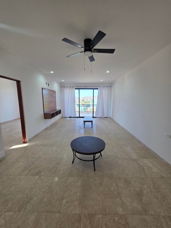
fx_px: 86
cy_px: 114
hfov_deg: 89.9
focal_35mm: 13
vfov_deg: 106.2
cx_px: 86
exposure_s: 1/120
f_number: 1.9
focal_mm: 2.2
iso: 64
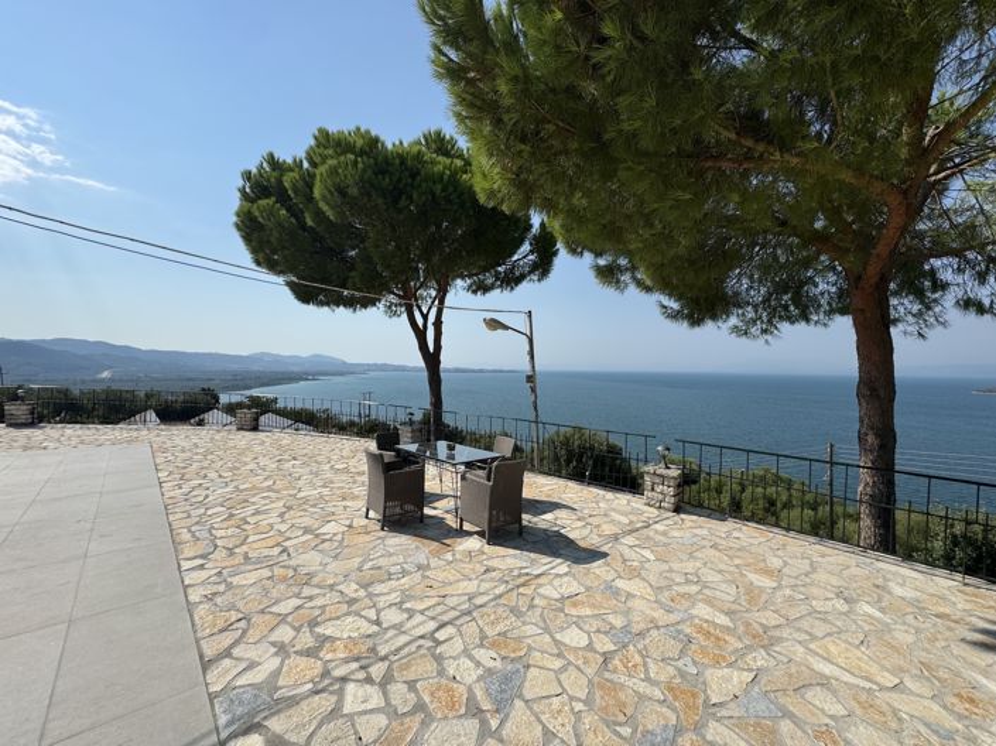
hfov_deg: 102.1
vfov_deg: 85.6
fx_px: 403
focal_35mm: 14
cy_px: 373
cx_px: 498
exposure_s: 1/3390
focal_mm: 2.22
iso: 50
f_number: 2.2
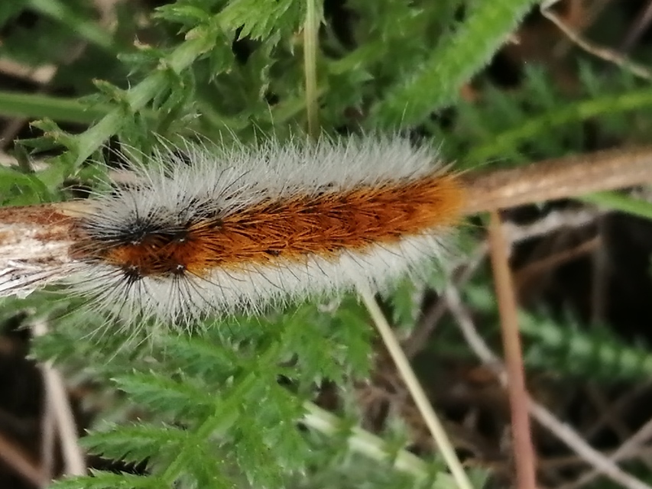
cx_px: 326
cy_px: 244
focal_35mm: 104
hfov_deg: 18.9
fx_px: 1959
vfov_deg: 14.2
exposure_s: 1/140
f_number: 1.8
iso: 50
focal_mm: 3.46
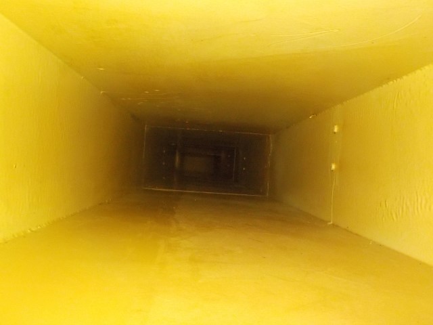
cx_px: 216
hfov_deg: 60.0
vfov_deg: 46.8
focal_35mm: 30
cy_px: 162
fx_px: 375
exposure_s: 1/4
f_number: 3.3
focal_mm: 4.1
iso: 800
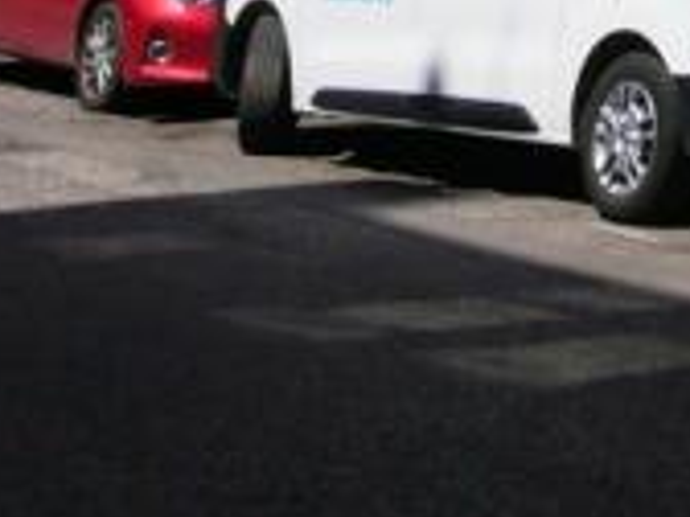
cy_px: -860
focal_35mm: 122
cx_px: 1183
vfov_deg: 10.1
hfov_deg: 14.5
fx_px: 2432
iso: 200
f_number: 9
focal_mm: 10
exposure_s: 1/500
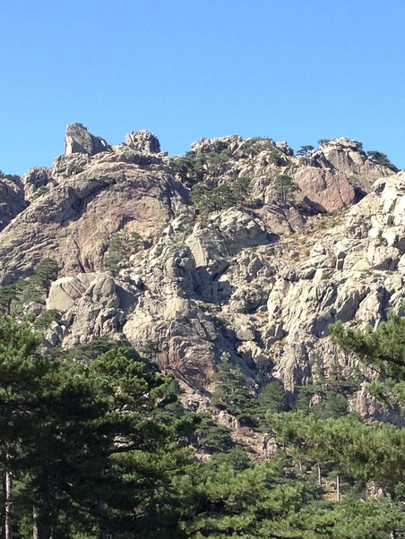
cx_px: 302
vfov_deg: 20.9
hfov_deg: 15.8
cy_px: 420
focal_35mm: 93
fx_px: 1450
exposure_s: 1/581
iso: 64
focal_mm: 4.28
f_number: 2.4
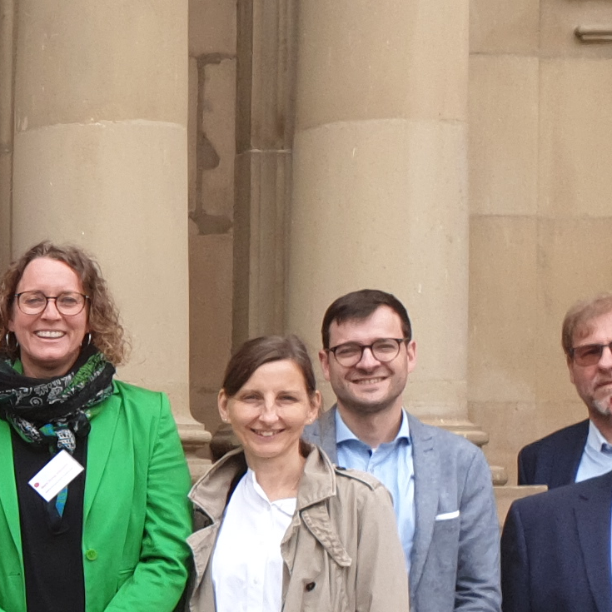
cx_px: -509
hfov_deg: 12.6
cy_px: 557
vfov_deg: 13.7
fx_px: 2520
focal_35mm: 126
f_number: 2.4
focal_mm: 4.3
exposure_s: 1/341
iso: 50
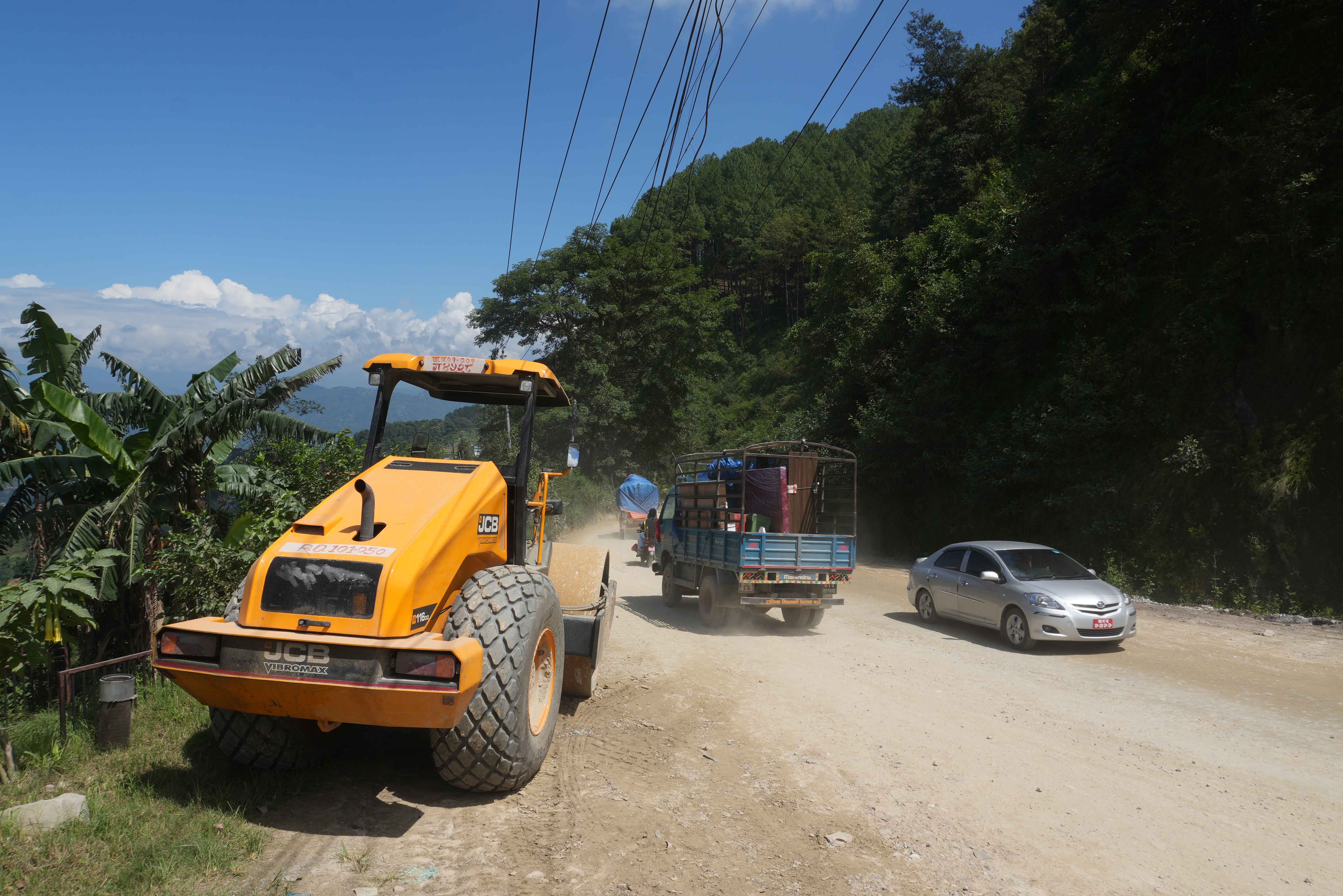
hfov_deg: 71.5
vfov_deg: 51.3
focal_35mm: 25
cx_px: 679
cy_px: 459
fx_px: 933
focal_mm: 16
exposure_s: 1/160
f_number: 13
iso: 100
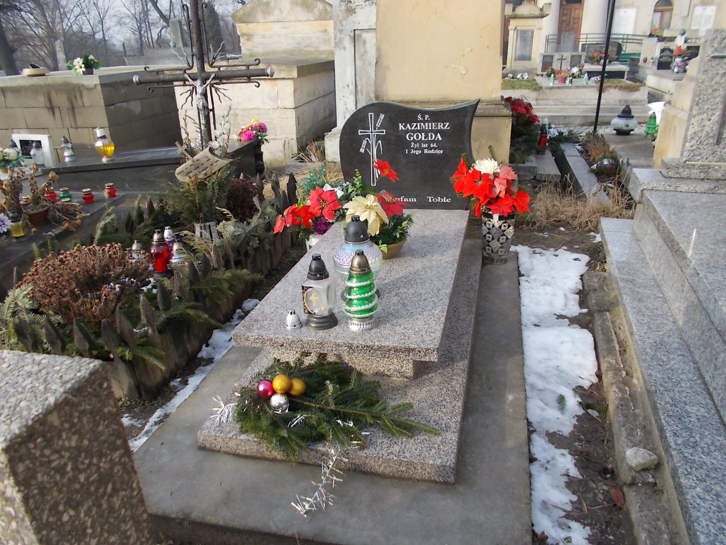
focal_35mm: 26
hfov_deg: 67.3
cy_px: 272
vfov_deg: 53.1
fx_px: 545
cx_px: 363
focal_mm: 4.6
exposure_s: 1/320
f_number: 3.2
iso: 80
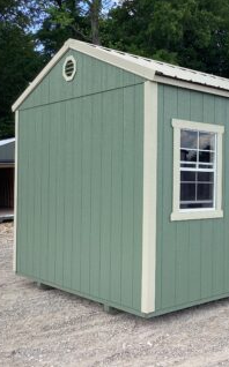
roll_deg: -0.4
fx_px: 451
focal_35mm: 45
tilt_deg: -2.5
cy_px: 181
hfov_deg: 27.9
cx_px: 183
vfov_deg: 44.4
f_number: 2.4
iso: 25
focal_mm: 3.3
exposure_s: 1/468
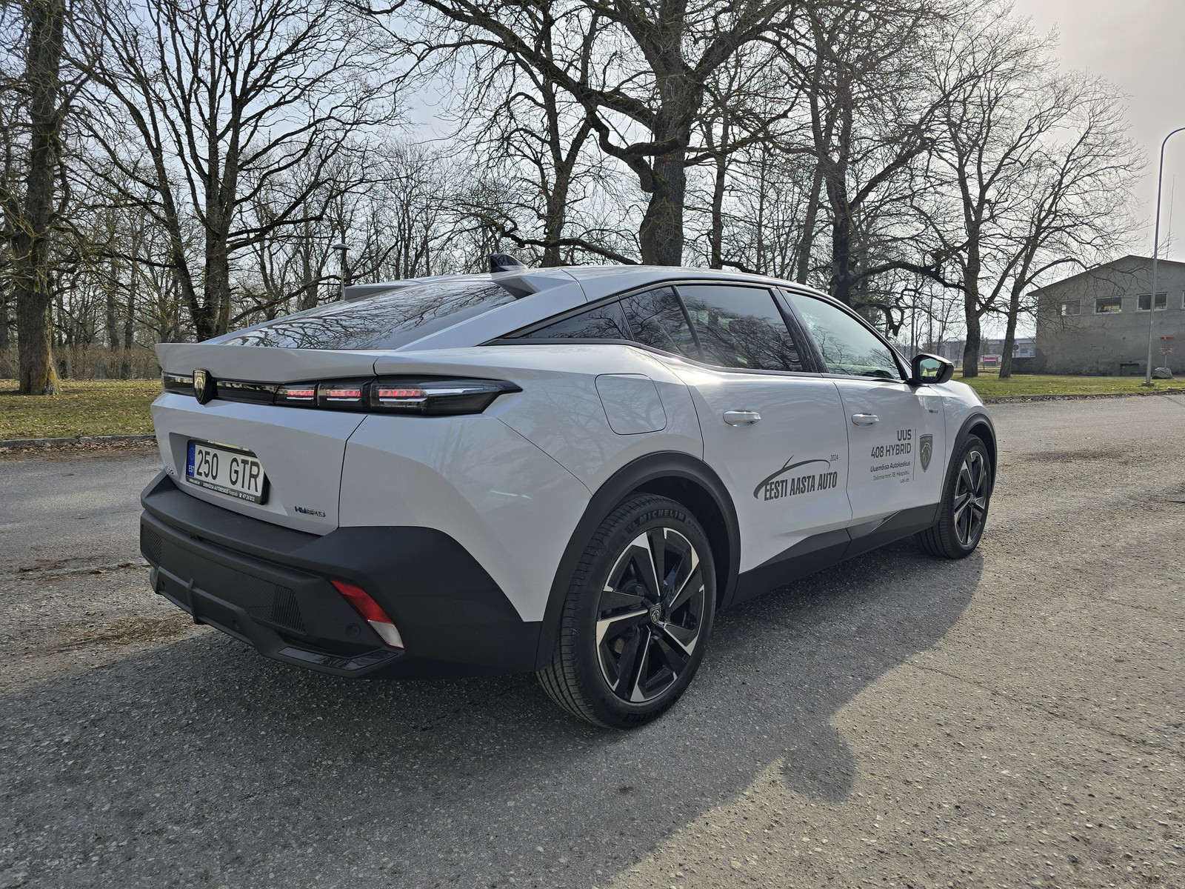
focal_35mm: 23
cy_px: 444
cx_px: 592
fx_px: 787
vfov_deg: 58.9
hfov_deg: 73.9
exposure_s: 1/1304
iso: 12
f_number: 1.7
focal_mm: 6.3
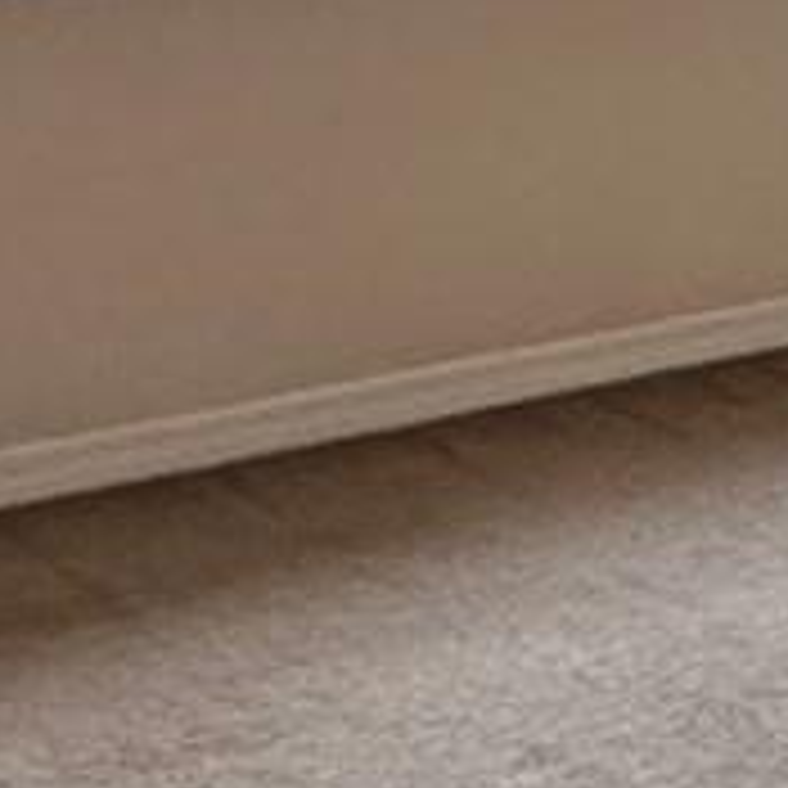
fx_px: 2910
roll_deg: +1.1
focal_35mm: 113
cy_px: -200
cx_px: 2287
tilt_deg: -5.4
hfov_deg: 10.9
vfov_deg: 14.8
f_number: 2.2
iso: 250
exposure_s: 1/120
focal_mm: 2.22
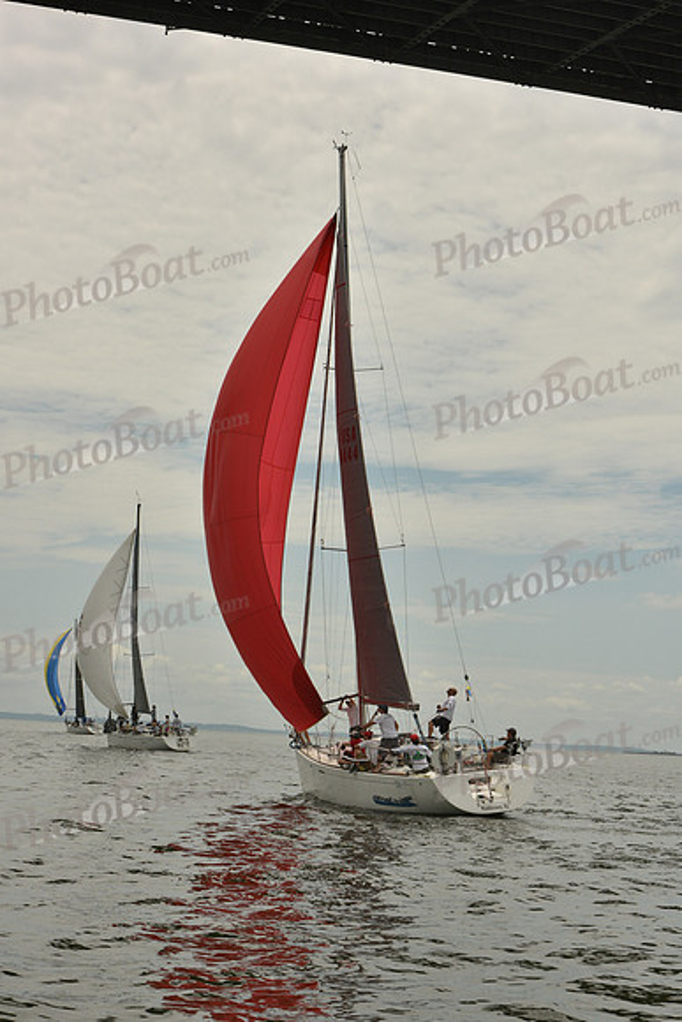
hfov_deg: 19.5
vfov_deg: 28.8
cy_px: 511
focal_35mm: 70
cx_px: 341
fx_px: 1988
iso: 320
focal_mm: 70
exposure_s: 1/1000
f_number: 13
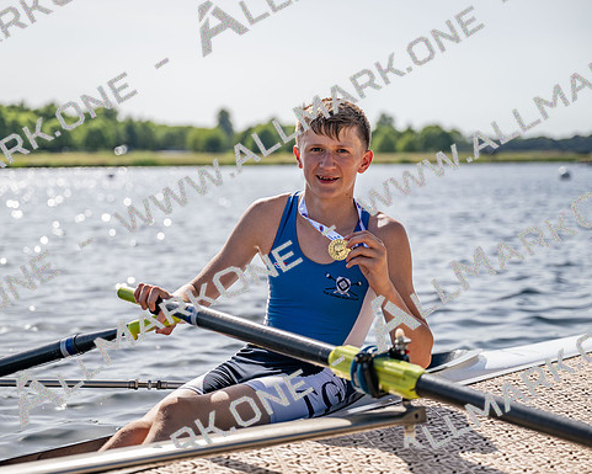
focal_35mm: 77
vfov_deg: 19.9
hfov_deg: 24.7
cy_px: 237
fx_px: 1349
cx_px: 266
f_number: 2.8
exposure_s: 1/2500
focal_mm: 68
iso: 64
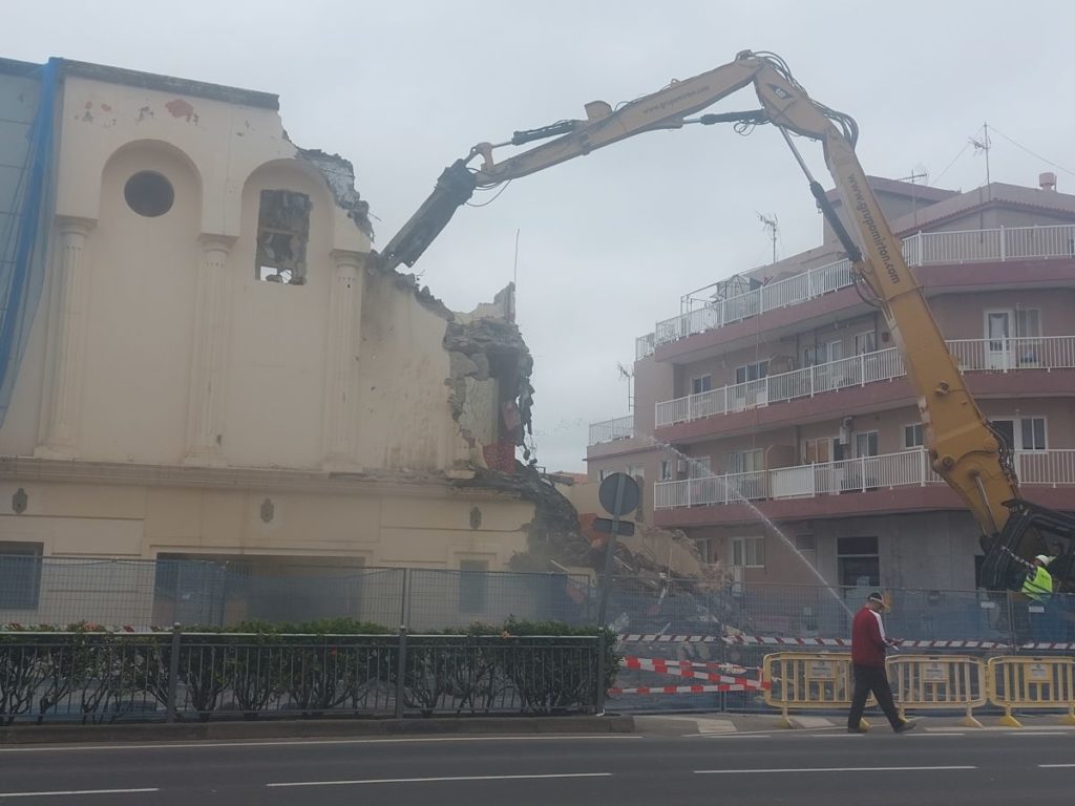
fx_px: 776
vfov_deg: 54.9
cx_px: 538
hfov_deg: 69.4
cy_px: 403
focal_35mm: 25
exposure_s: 1/476
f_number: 1.8
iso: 25
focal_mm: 5.23
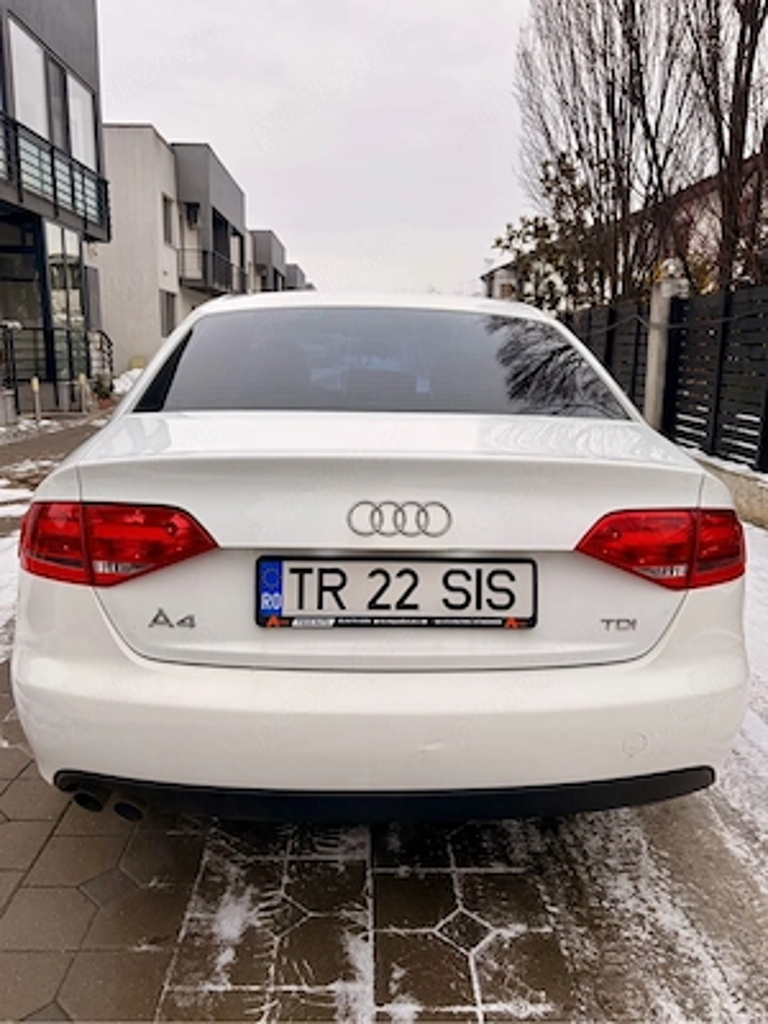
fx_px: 769
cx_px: 384
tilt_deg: -12.0
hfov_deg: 53.1
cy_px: 512
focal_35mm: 26
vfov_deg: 67.3
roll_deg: -0.6
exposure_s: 1/2012
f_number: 1.6
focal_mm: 5.96
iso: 50
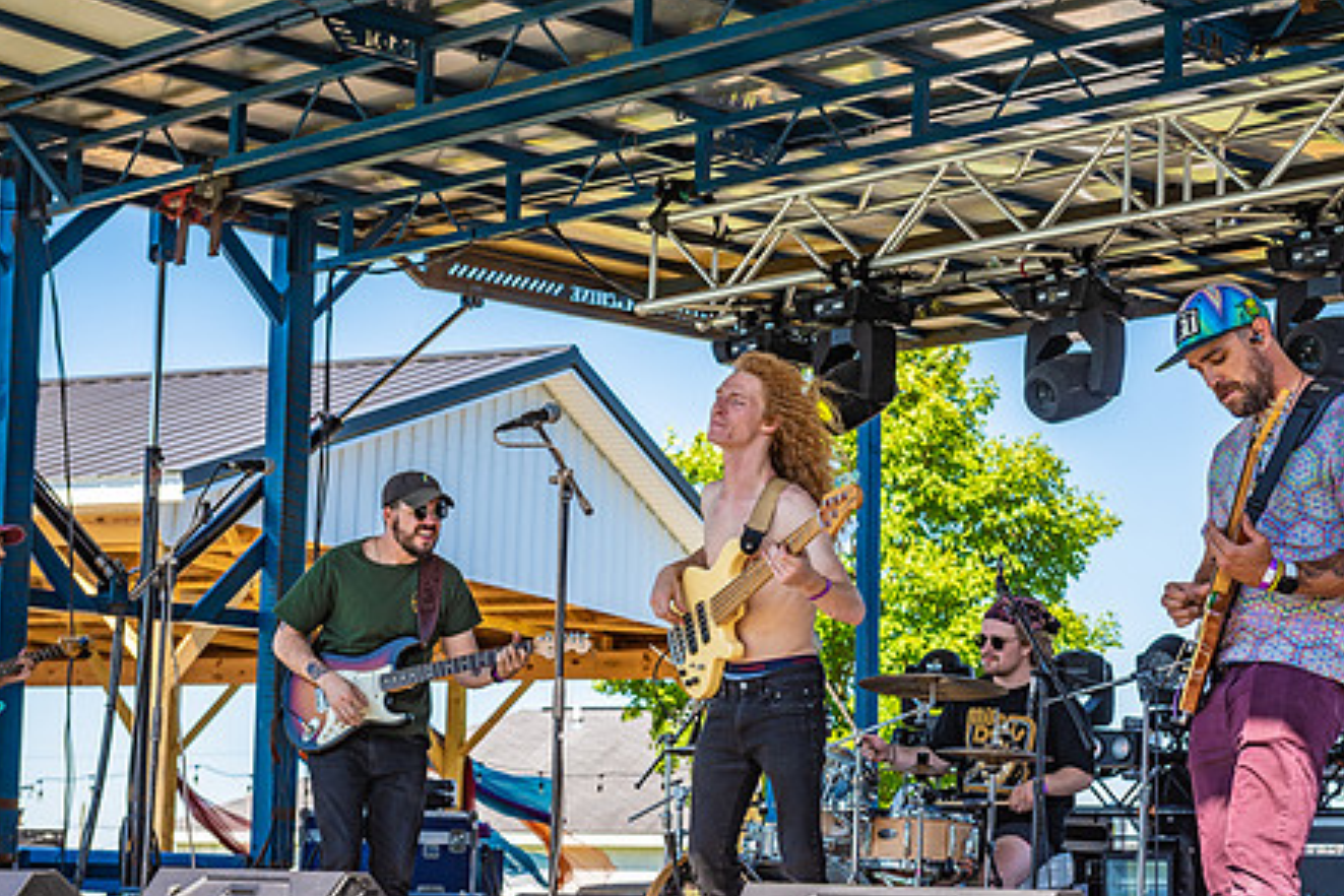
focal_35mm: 79
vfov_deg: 17.2
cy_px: 578
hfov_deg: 25.7
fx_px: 2949
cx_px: 719
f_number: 6.3
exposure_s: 1/200
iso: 100
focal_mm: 60
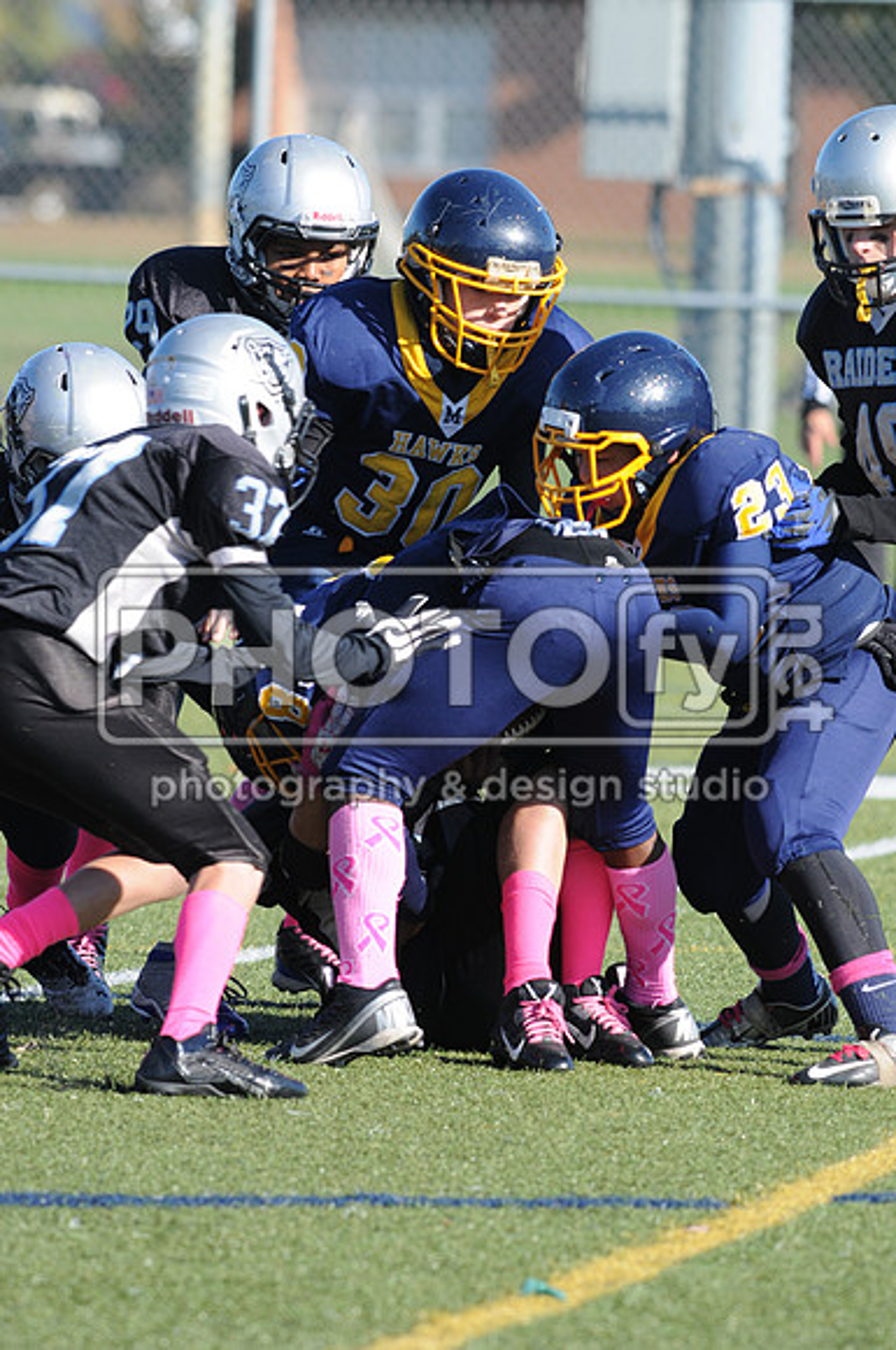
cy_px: 675
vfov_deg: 4.6
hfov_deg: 3.0
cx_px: 448
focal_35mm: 450
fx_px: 16849
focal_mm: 300
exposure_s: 1/500
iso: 200
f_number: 6.3
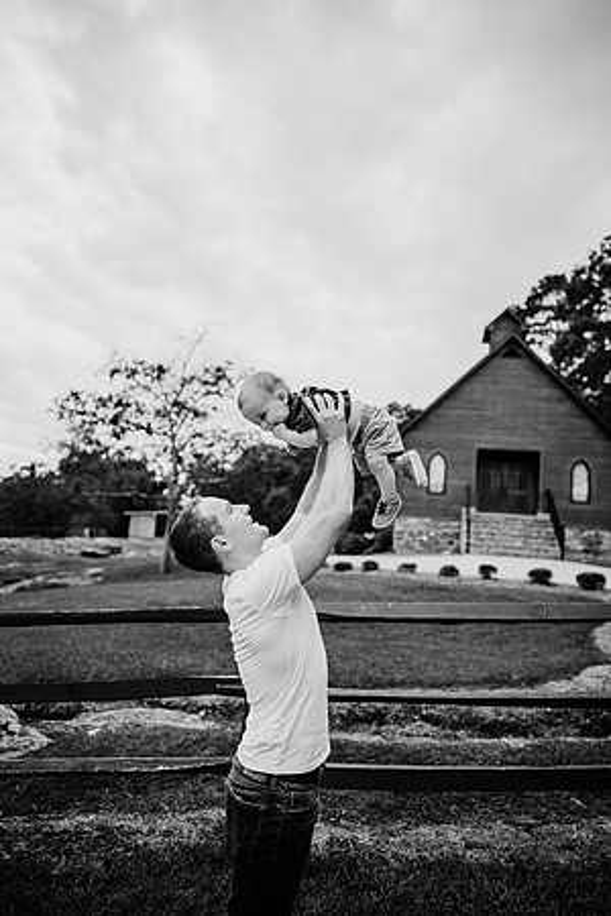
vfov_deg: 73.7
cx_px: 306
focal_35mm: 24
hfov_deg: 53.1
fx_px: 611
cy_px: 458
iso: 320
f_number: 2
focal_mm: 24
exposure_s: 1/500
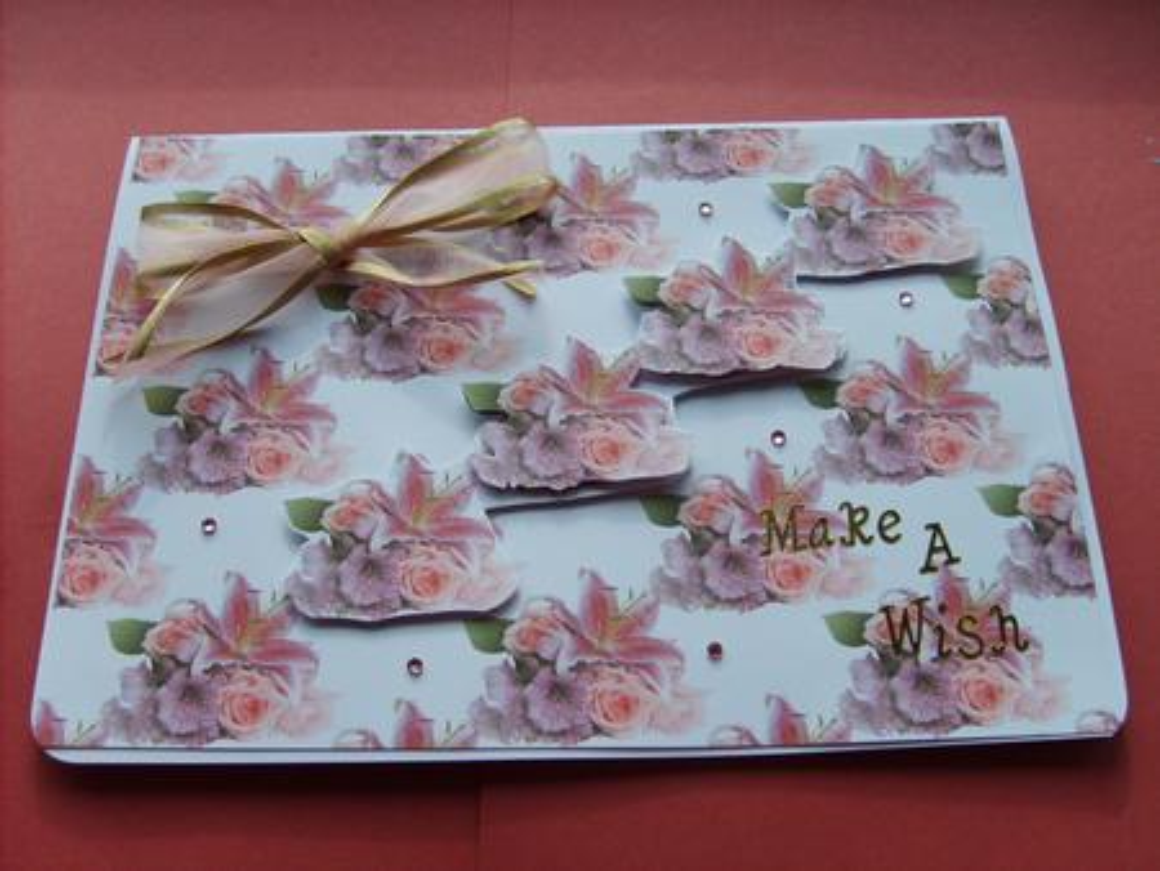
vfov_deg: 40.7
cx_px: 580
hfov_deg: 52.6
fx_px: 1173
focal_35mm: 35
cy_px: 436
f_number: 2.8
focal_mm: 5.8
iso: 50
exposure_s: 1/250
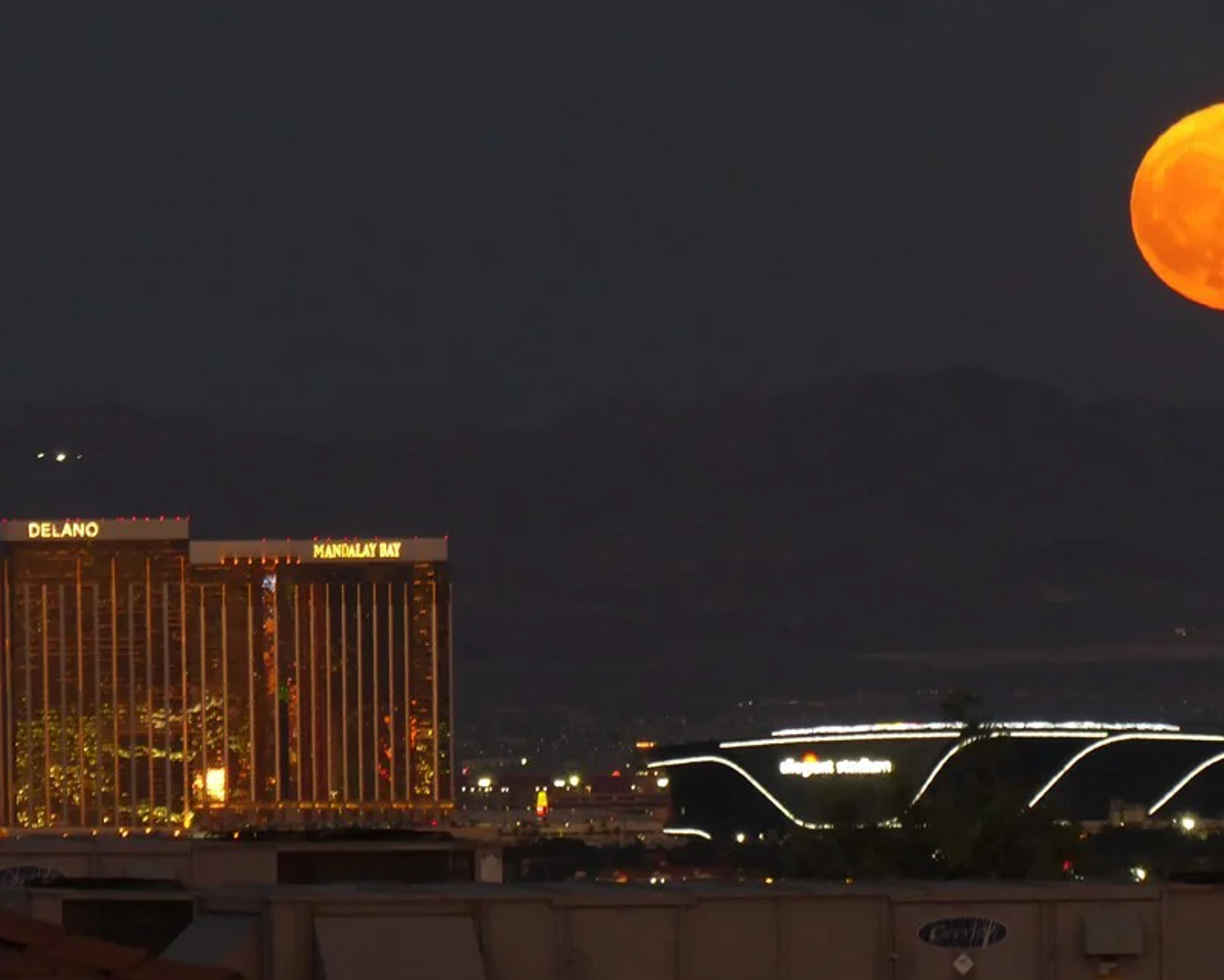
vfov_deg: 2.3
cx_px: 646
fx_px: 24241
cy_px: 463
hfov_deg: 2.9
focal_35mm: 669
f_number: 6.1
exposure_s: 1/8
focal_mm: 96.2
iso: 400
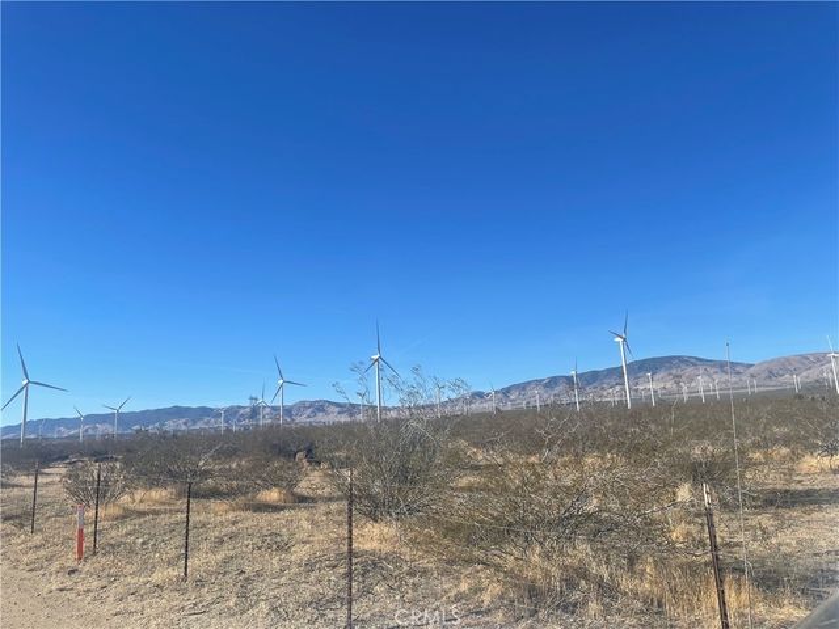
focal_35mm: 26
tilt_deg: +11.4
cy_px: 314
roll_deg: +3.0
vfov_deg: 53.1
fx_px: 630
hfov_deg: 67.3
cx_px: 420
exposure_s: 1/3861
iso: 32
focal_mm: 4.2
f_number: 1.6
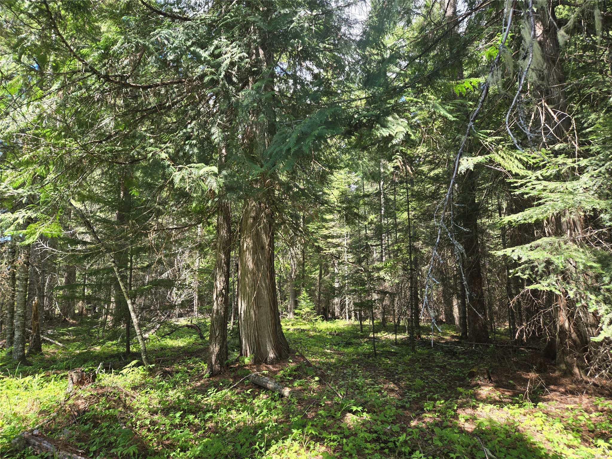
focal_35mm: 23
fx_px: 407
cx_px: 306
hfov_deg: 73.9
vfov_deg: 58.9
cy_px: 230
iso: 40
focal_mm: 5.4
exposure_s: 1/180
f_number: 1.8
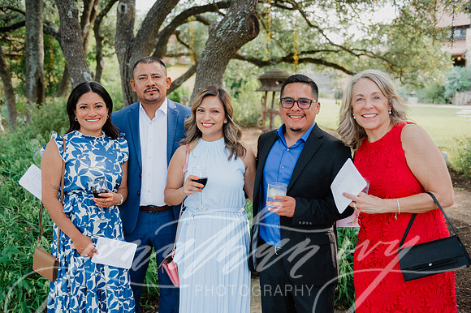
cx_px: 236
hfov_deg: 50.7
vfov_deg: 35.0
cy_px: 156
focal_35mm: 38
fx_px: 497
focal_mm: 38
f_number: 2.8
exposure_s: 1/1000
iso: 800
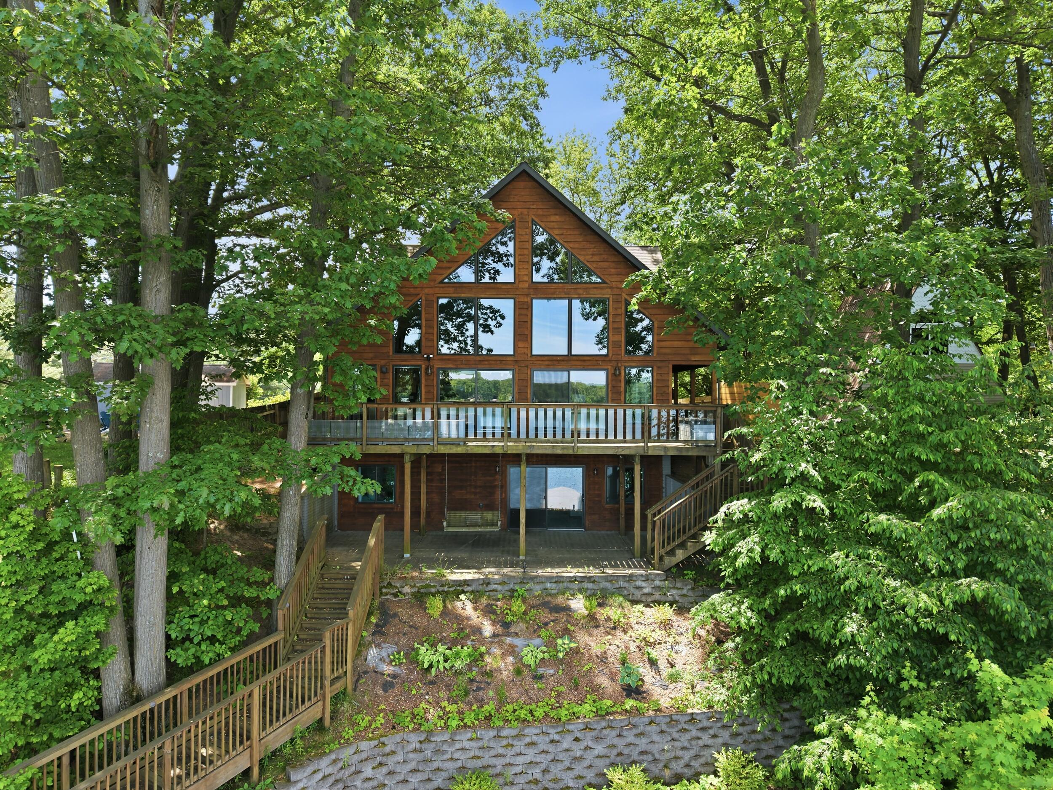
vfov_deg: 56.8
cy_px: 395
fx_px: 730
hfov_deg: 71.6
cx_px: 526
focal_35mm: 24
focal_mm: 8.7
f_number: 1.8
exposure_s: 1/640
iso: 270
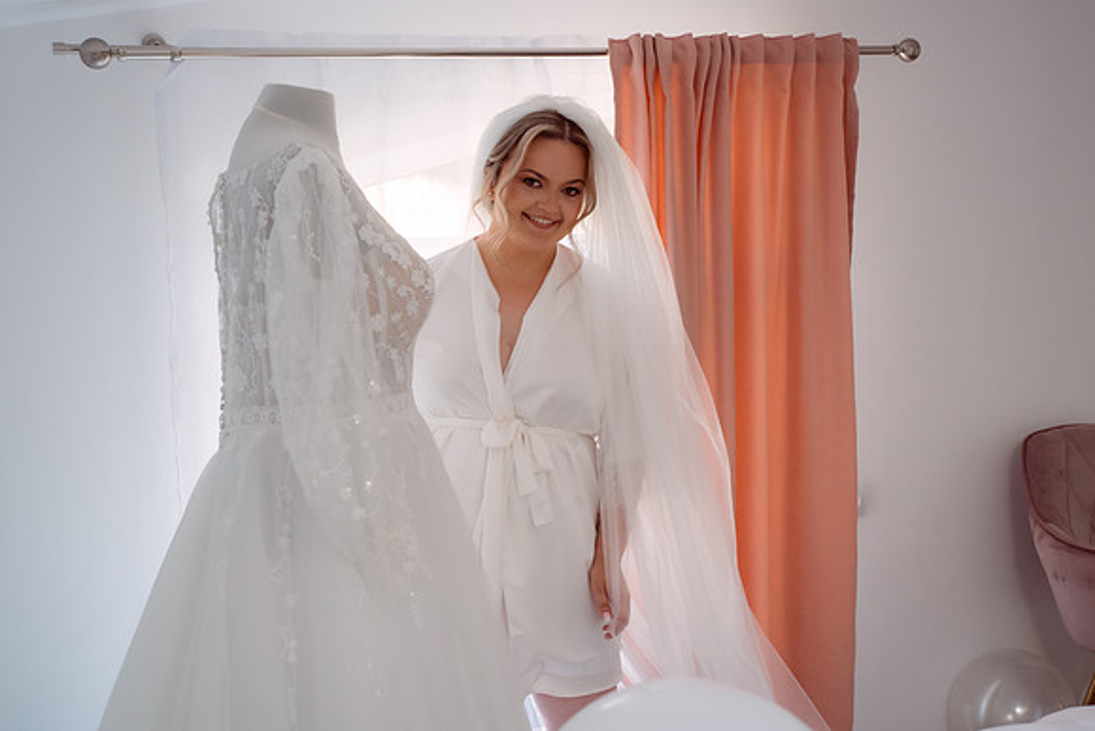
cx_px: 560
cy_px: 365
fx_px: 1426
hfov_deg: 42.0
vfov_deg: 28.7
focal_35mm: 47
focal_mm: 45
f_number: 5
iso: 800
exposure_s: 1/100
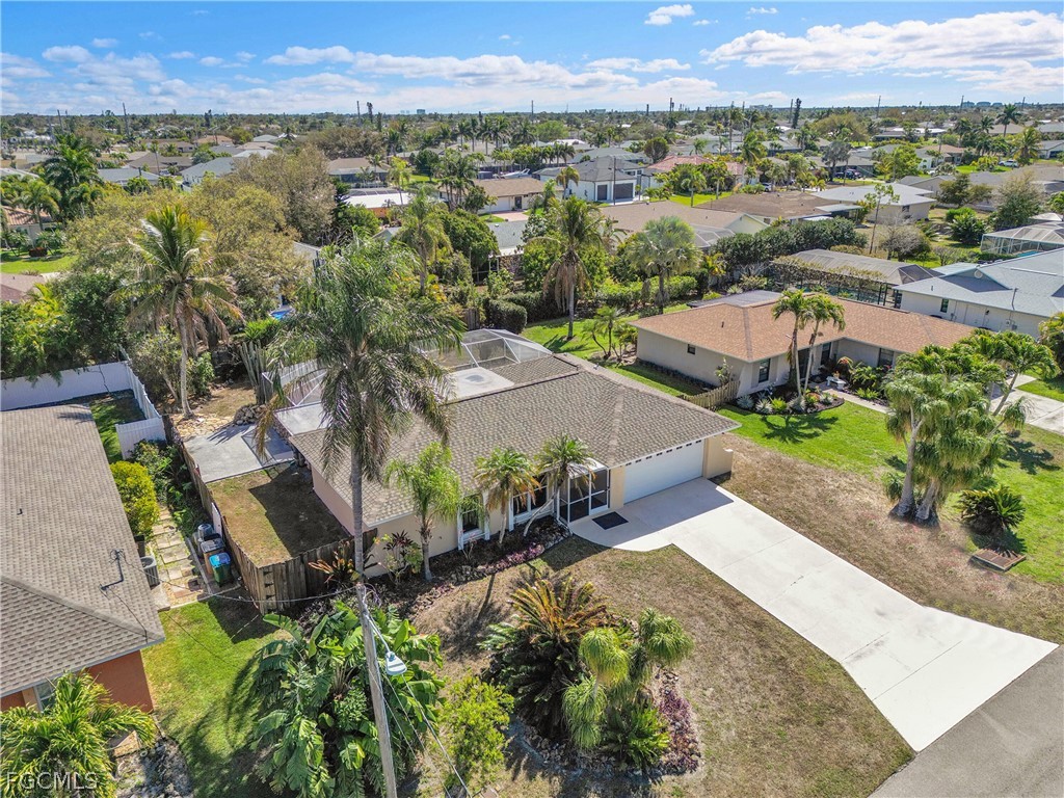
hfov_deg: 71.6
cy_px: 399
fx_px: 738
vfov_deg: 56.8
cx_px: 532
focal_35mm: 24
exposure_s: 1/640
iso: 100
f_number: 1.7
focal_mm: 6.72
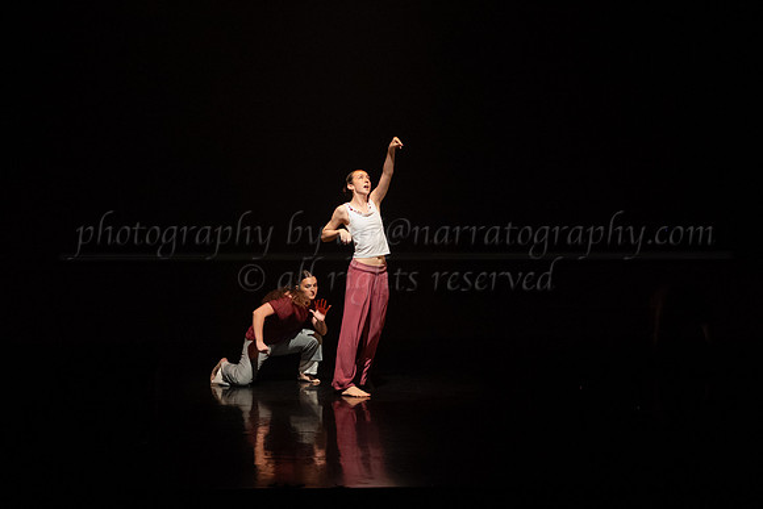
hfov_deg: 22.0
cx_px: 382
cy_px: 257
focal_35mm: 93
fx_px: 1966
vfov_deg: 14.8
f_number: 4
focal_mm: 60
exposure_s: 1/400
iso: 4000
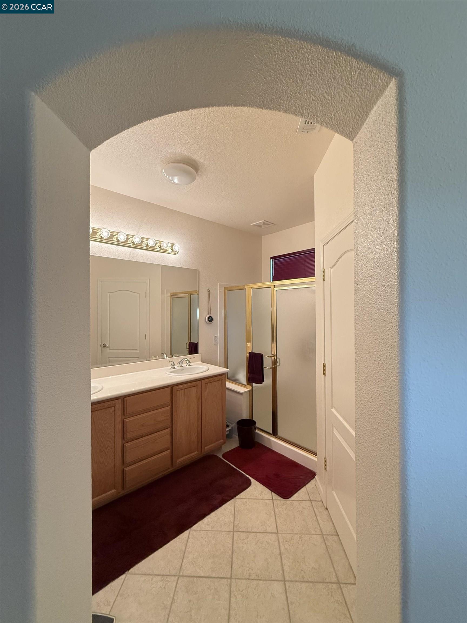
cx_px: 234
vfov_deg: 102.1
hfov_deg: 85.7
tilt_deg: -1.4
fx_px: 252
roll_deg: -0.9
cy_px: 312
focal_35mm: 14
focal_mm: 2.22
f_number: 2.2
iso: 400
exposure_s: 1/120
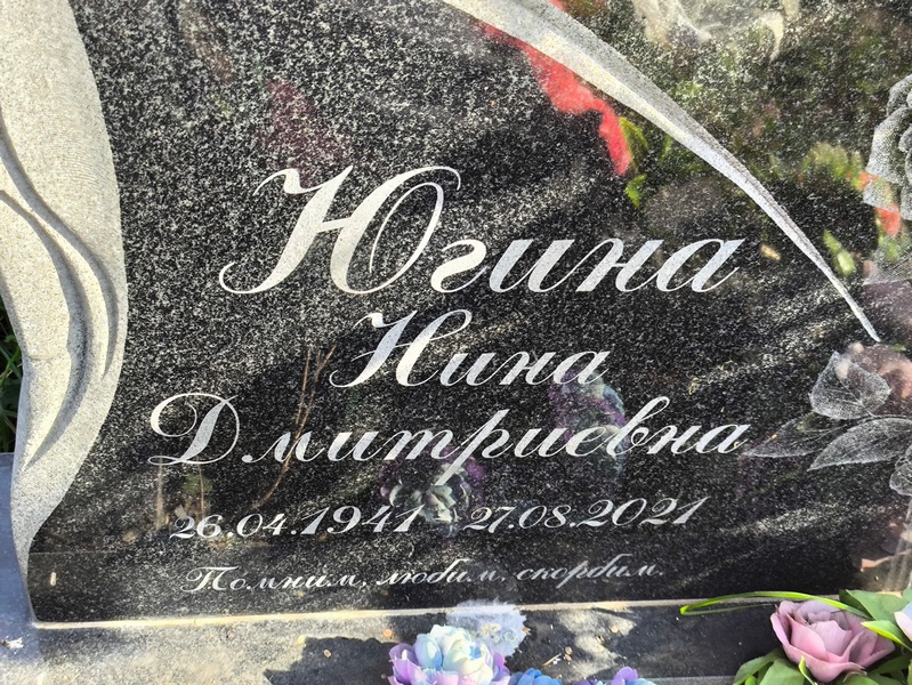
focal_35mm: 50
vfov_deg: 29.1
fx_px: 1318
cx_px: 456
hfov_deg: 38.2
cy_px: 342
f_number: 1.7
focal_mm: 4.71
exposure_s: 1/235
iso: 50
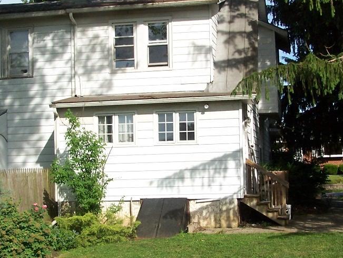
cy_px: 141
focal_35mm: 70
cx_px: 198
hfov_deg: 27.7
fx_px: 694
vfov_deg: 21.0
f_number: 4
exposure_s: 1/500
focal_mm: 6.3
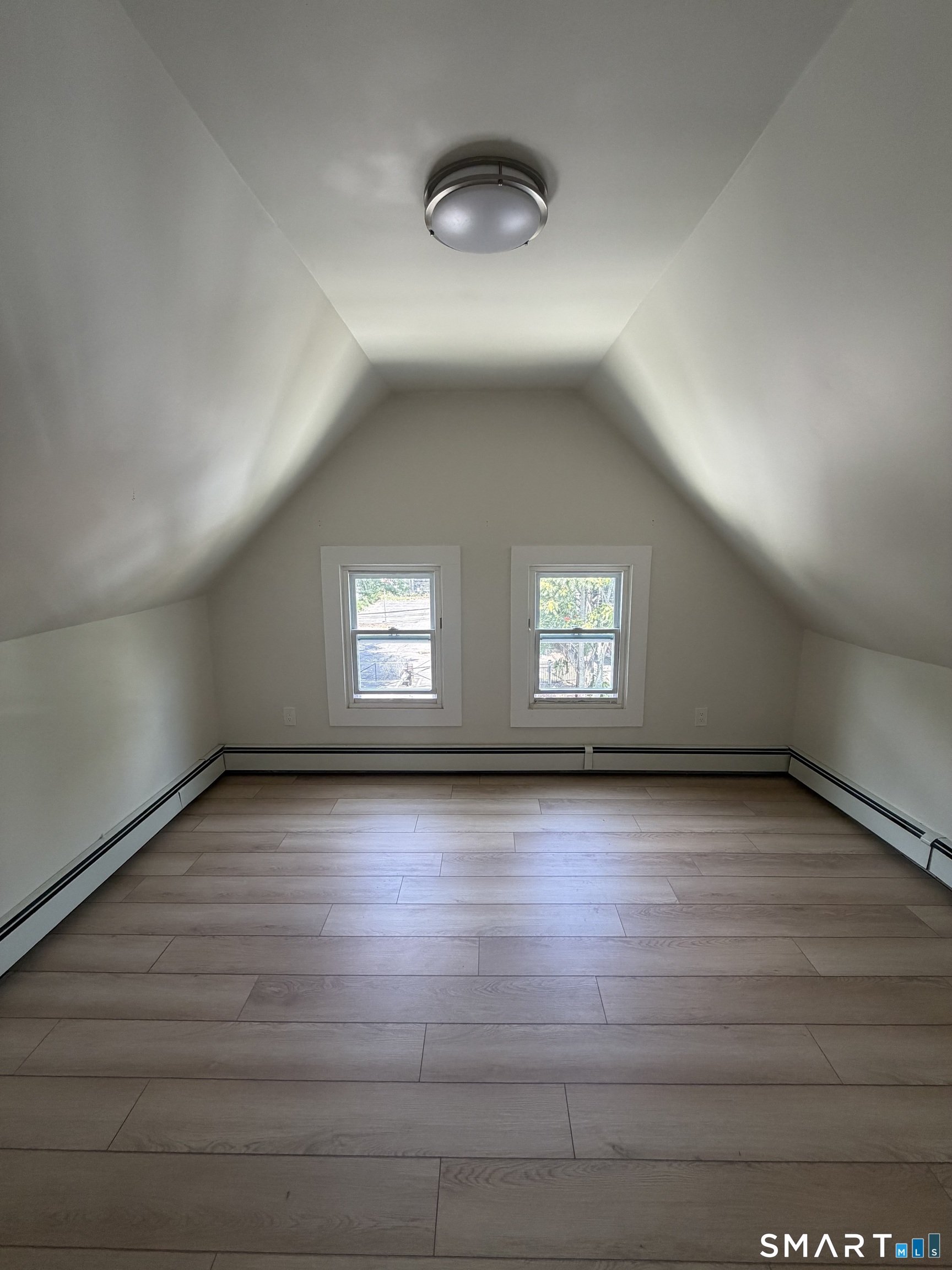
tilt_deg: -9.7
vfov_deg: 102.1
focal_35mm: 14
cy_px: 635
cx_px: 476
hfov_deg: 85.7
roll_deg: +0.1
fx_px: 513
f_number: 2.2
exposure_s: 1/121
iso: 200
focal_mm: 2.22
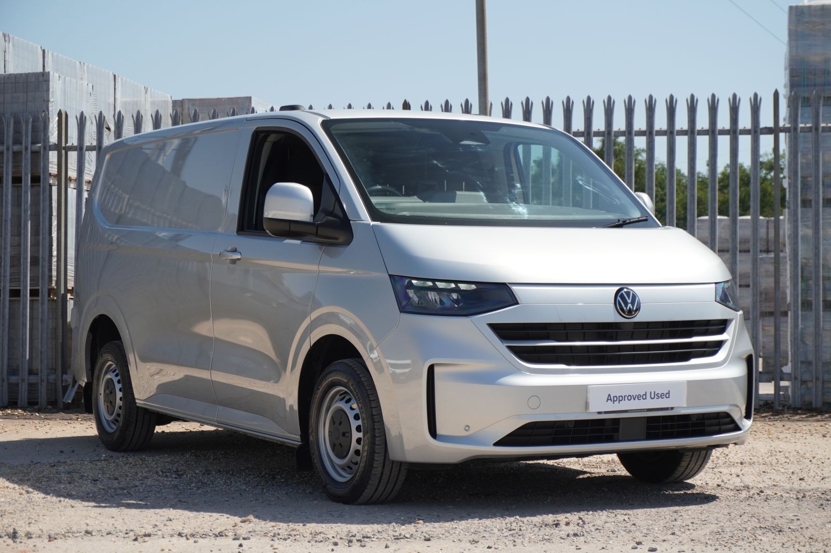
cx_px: 416
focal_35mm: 74
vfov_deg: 18.5
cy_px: 276
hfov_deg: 27.5
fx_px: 1695
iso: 400
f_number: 5.6
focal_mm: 49
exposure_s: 1/1000
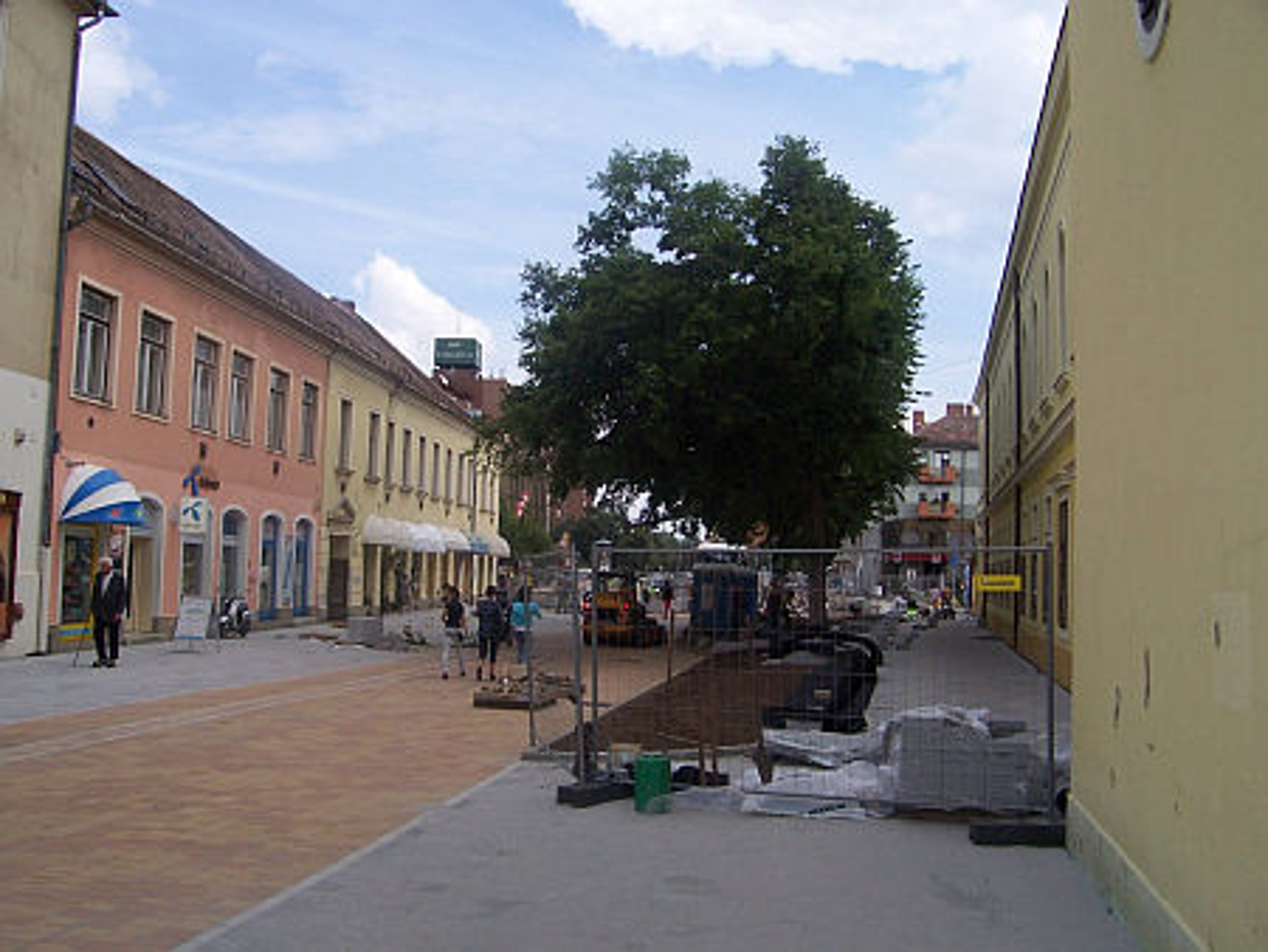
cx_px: 634
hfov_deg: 53.9
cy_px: 476
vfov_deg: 41.8
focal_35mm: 34
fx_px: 1246
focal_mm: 5.6
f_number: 5.6
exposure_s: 1/500
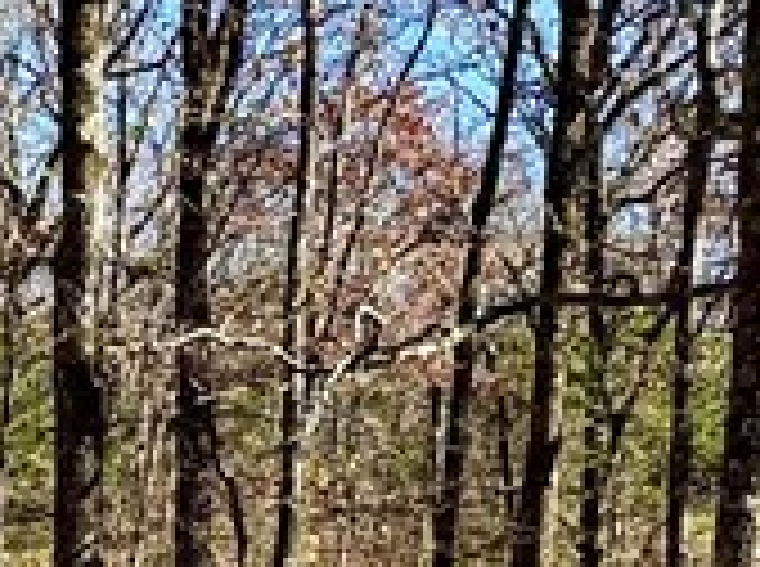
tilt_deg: -5.3
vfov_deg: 16.5
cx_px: -166
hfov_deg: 21.3
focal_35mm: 85
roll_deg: -1.1
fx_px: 1862
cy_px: 702
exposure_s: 1/565
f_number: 2.2
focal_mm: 2.22
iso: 40
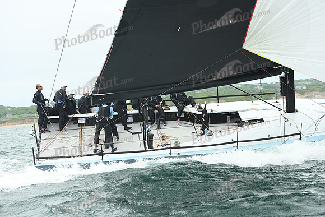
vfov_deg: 14.0
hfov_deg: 20.8
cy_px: 108
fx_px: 885
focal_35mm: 98
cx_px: 162
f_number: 5
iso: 400
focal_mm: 98
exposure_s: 1/800
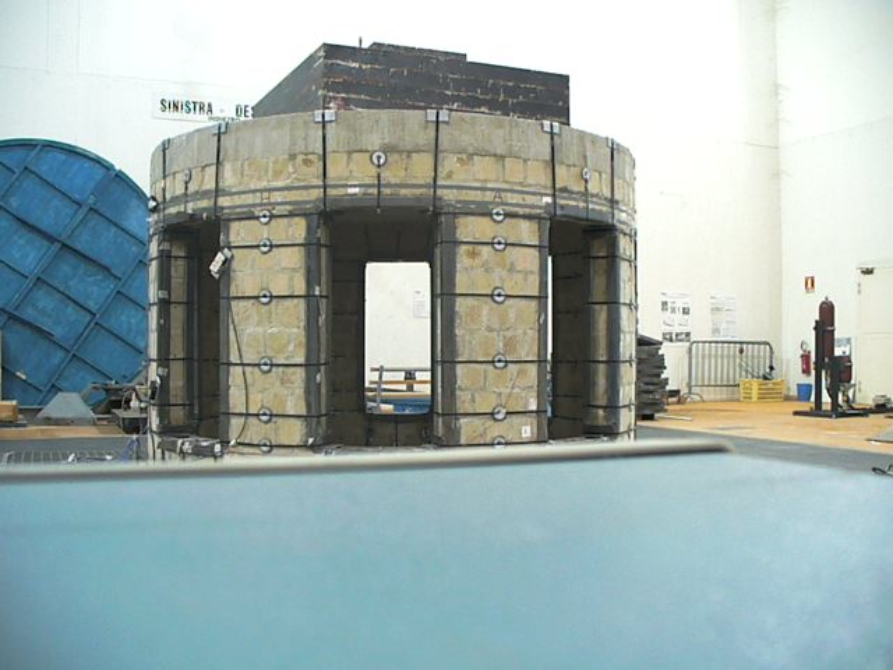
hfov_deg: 50.1
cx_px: 446
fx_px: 955
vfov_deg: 38.7
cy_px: 335
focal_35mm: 37
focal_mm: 6.1
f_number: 2.8
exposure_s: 1/40
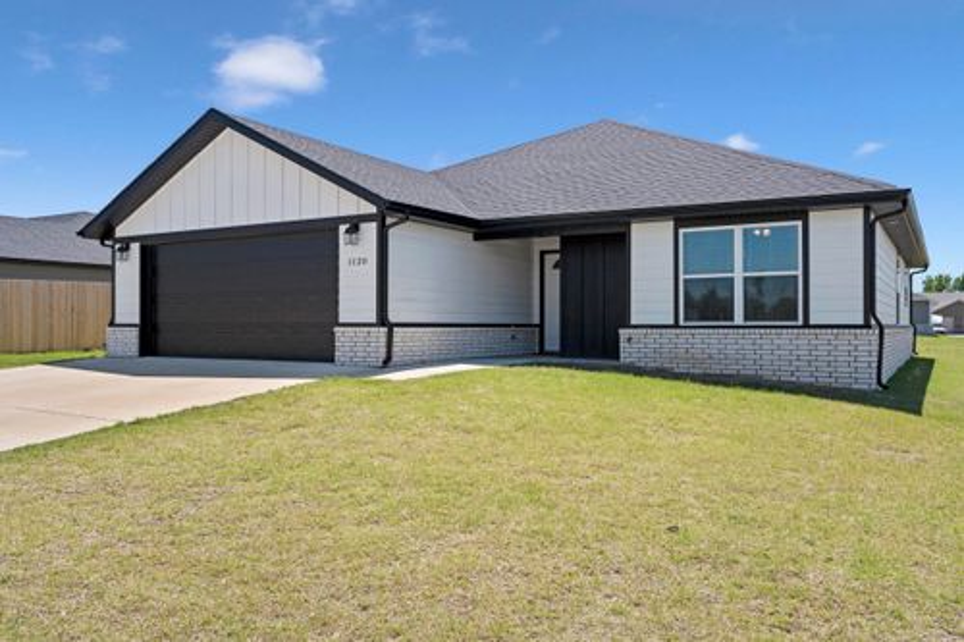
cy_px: 321
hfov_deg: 65.5
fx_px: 749
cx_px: 482
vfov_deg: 46.4
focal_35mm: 28
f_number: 8
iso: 200
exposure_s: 1/500
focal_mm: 28
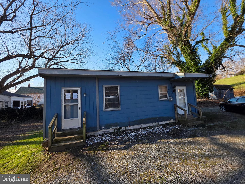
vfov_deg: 89.9
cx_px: 122
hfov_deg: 106.2
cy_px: 92
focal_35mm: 13
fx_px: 92
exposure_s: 1/2000
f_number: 1.9
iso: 125
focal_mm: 2.2
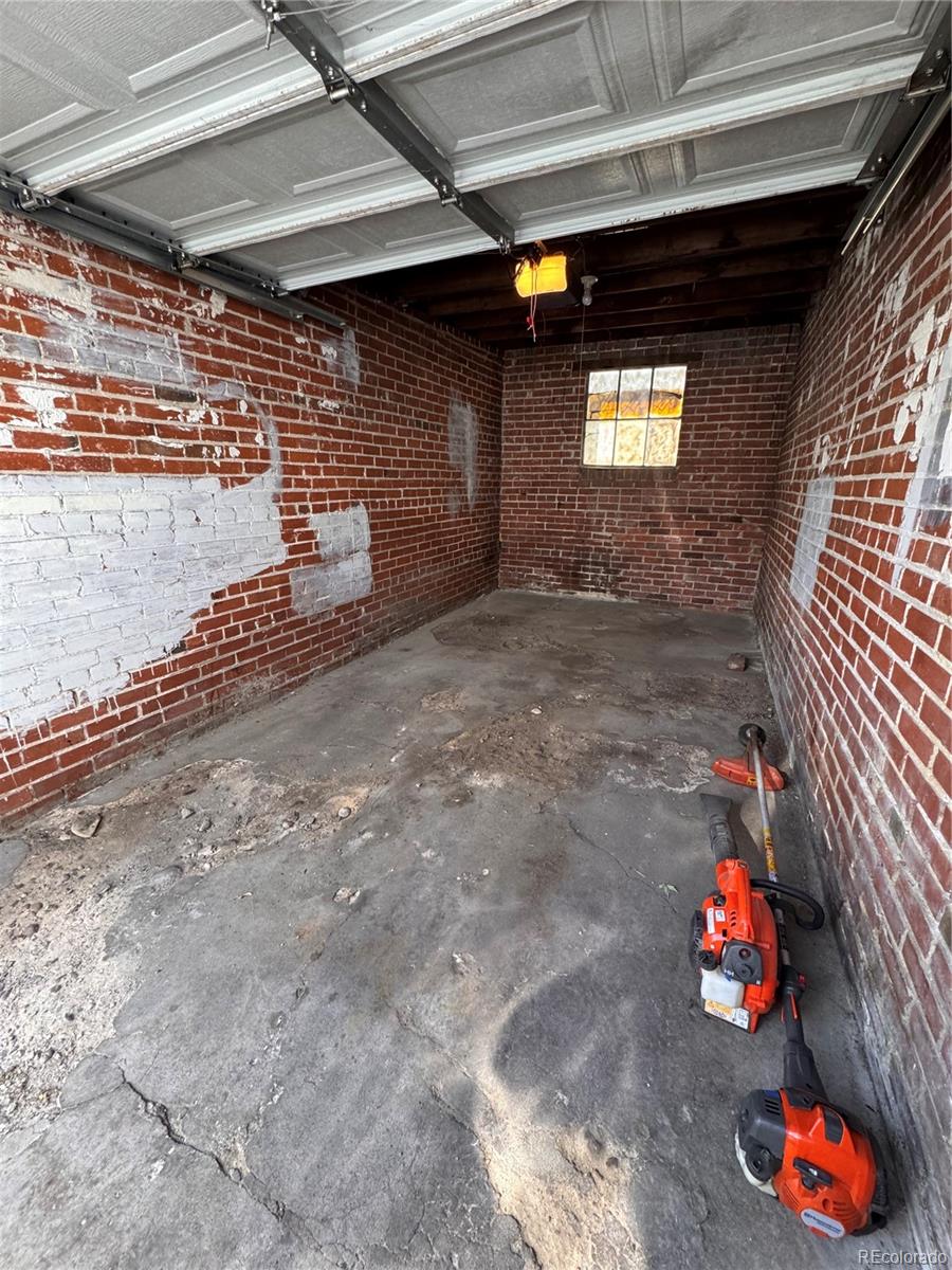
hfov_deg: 85.7
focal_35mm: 14
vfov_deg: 102.1
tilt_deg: -15.9
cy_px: 635
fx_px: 513
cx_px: 476
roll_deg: -1.4
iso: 250
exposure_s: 1/120
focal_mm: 2.22
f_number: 2.2
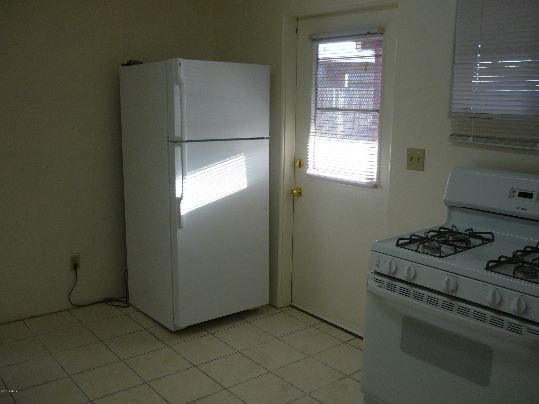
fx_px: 514
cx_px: 270
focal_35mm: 33
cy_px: 202
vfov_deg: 42.9
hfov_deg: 55.4
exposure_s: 1/80
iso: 100
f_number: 2.8
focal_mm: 5.5
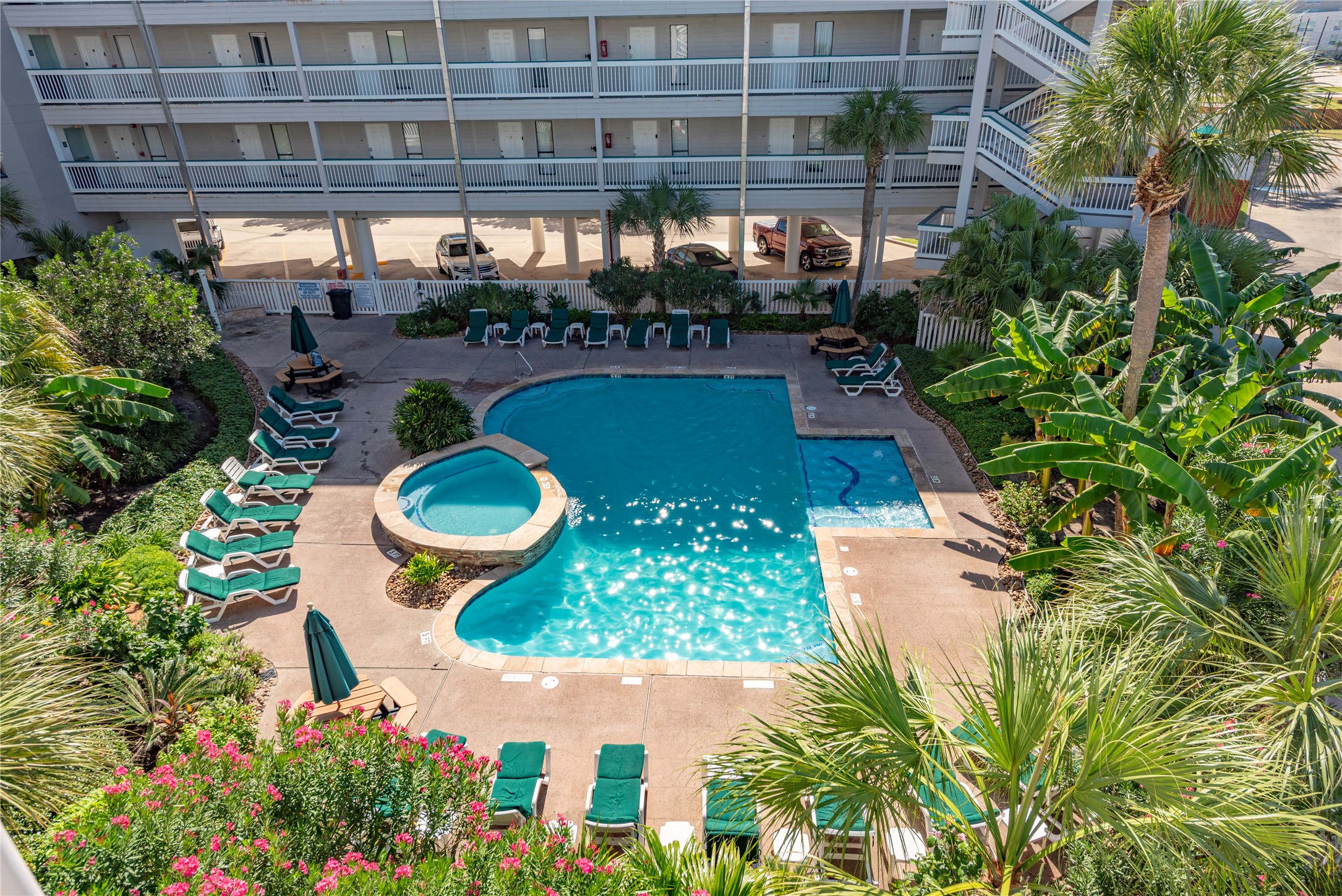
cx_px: 671
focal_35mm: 21
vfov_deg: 59.5
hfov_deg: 81.2
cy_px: 448
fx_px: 783
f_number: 10
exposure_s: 1/250
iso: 100
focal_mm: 21
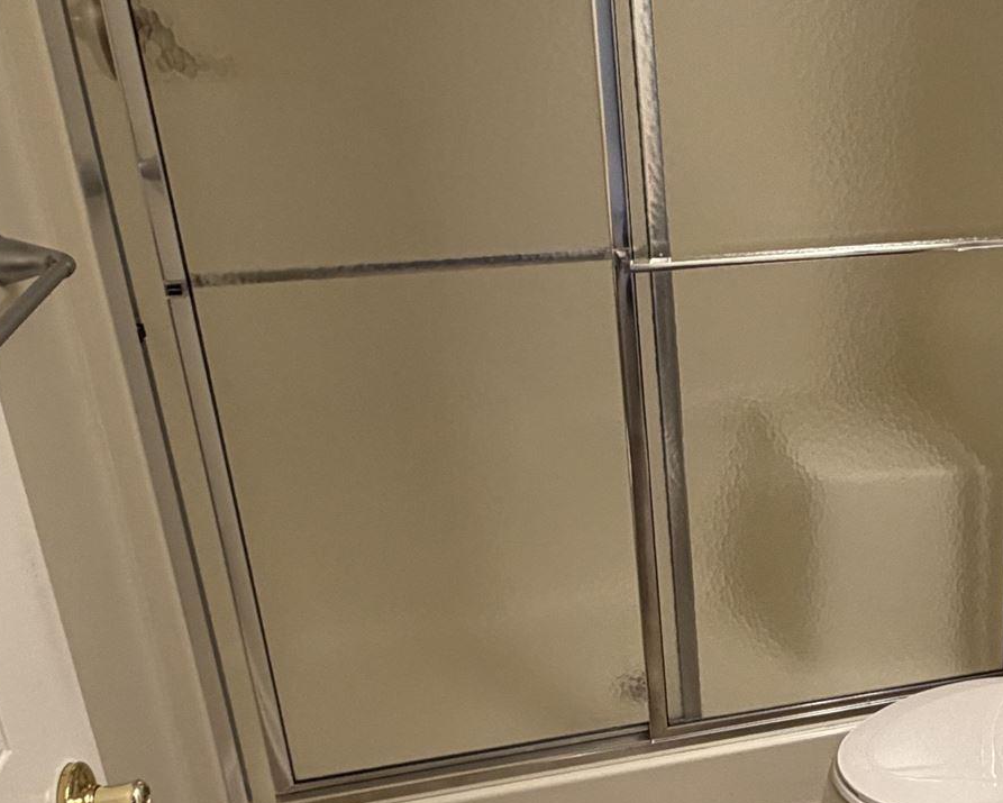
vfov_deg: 32.0
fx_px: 1396
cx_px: 954
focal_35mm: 47
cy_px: 494
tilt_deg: -24.4
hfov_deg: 36.4
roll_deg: -0.8
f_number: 2.2
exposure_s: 1/120
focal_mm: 2.22
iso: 200
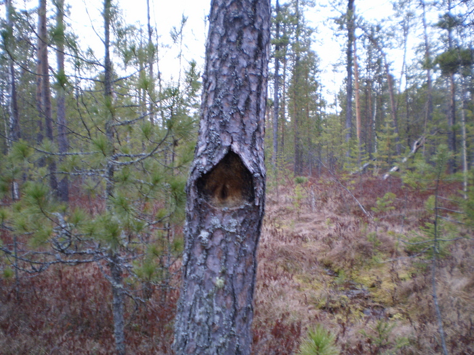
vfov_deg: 39.7
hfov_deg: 51.4
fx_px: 493
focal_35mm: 36
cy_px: 178
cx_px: 237
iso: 64
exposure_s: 1/40
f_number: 3.1
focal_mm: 6.3
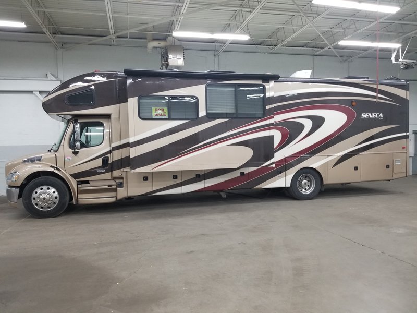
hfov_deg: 67.3
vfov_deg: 53.1
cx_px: 208
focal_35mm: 26
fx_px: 313
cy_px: 156
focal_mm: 4.3
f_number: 1.7
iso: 160
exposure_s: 1/30
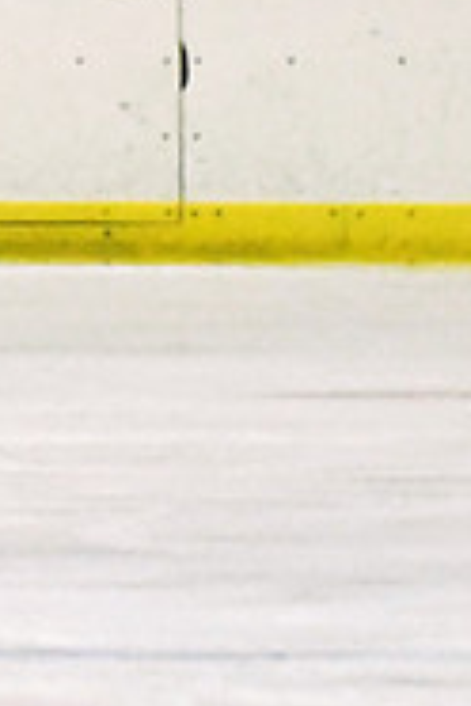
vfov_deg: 1.7
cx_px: -612
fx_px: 24490
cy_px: 195
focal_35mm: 1248
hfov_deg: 1.1
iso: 6400
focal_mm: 200
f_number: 2.8
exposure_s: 1/1600
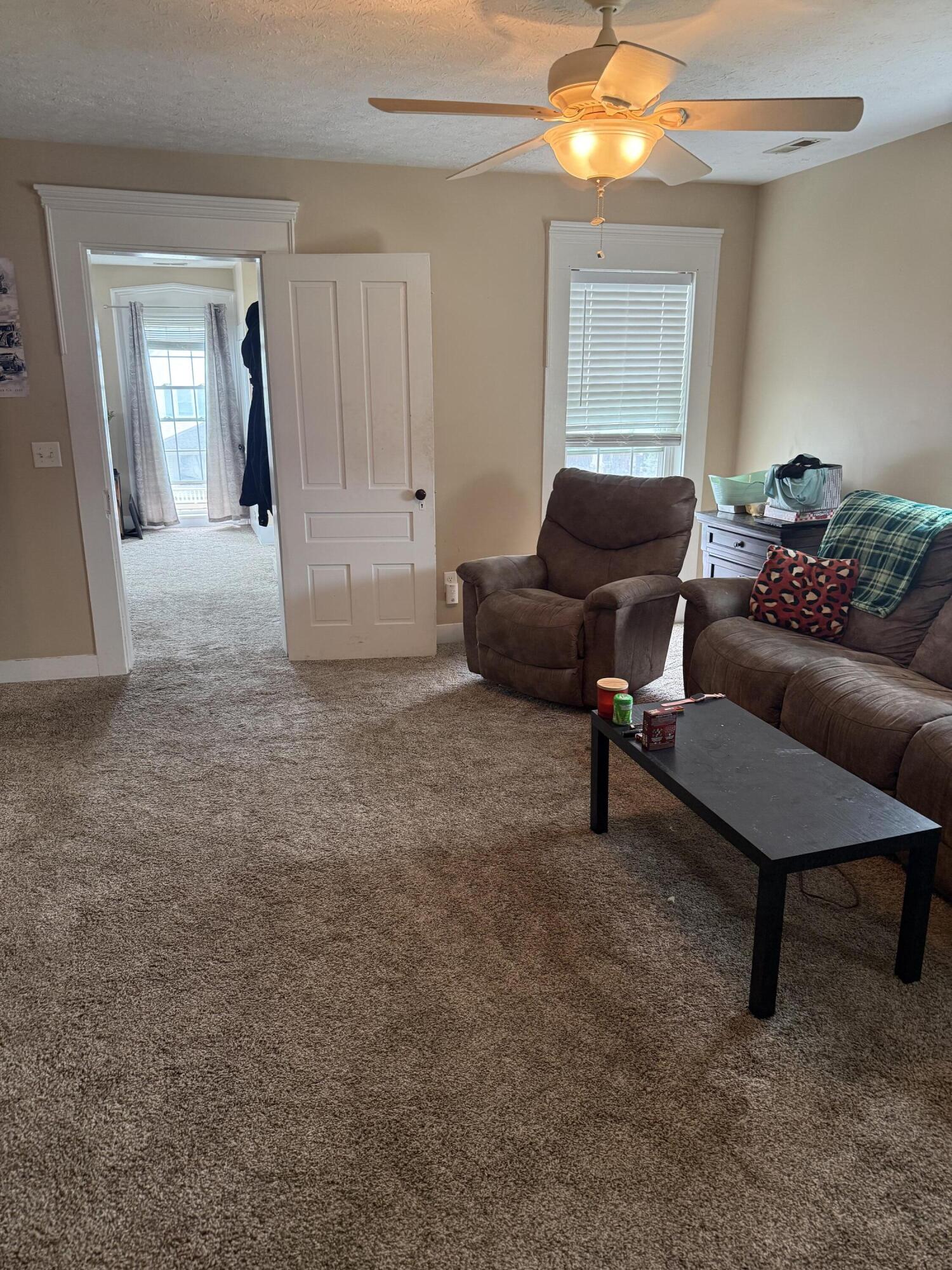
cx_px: 476
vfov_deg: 71.6
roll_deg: -0.7
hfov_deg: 56.8
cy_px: 635
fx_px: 880
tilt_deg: -14.4
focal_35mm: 24
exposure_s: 1/60
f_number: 1.78
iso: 250
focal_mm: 6.76
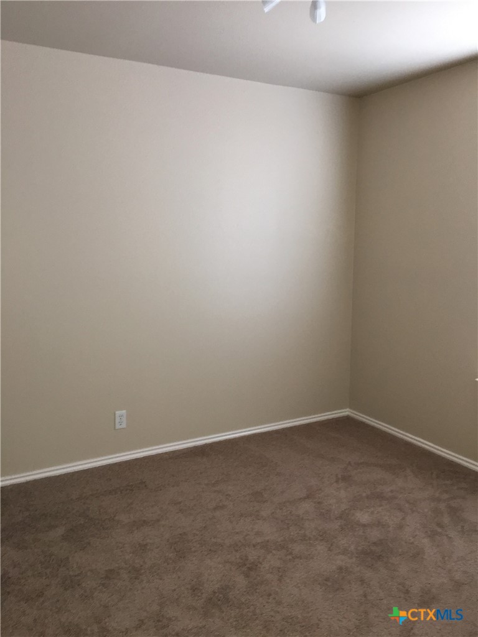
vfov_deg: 61.7
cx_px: 239
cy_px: 318
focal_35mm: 29
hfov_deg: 48.2
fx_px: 534
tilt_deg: -7.3
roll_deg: +0.4
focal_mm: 4.15
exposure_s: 1/17
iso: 160
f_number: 2.2
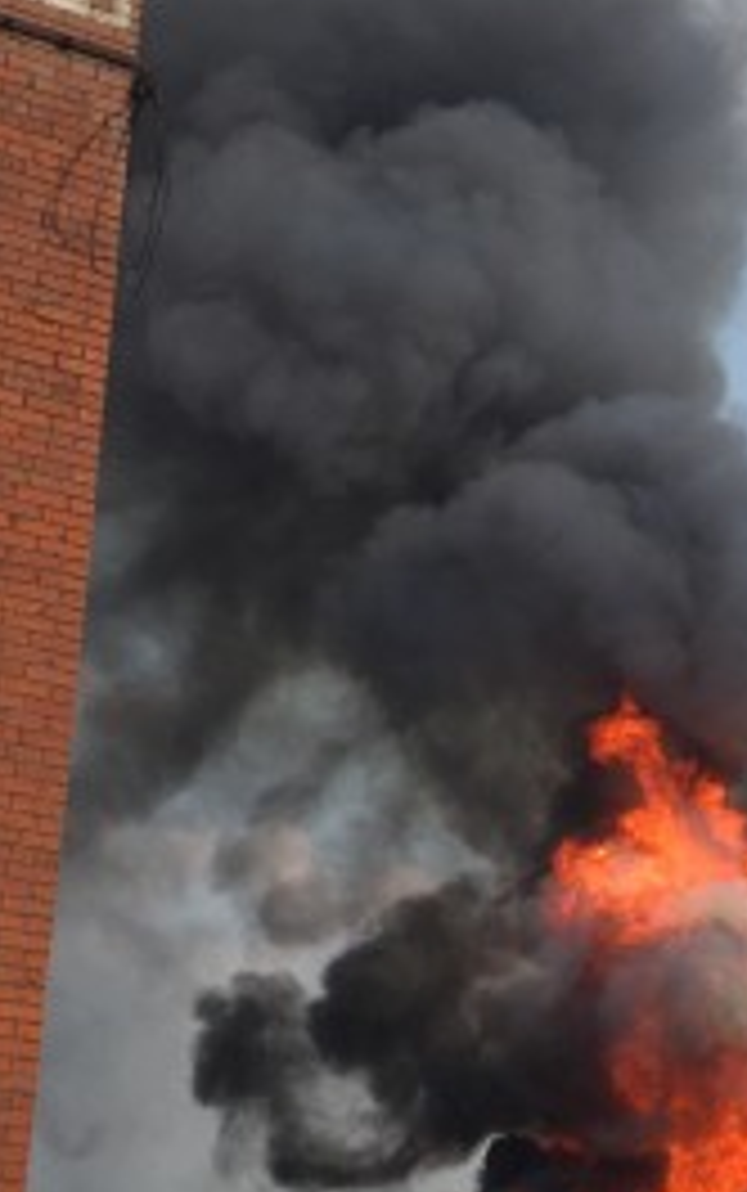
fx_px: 2472
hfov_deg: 16.8
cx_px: 731
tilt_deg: +20.1
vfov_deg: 26.7
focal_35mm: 76
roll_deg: -2.1
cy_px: 915
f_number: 2.2
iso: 32
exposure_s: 1/2326
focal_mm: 4.15
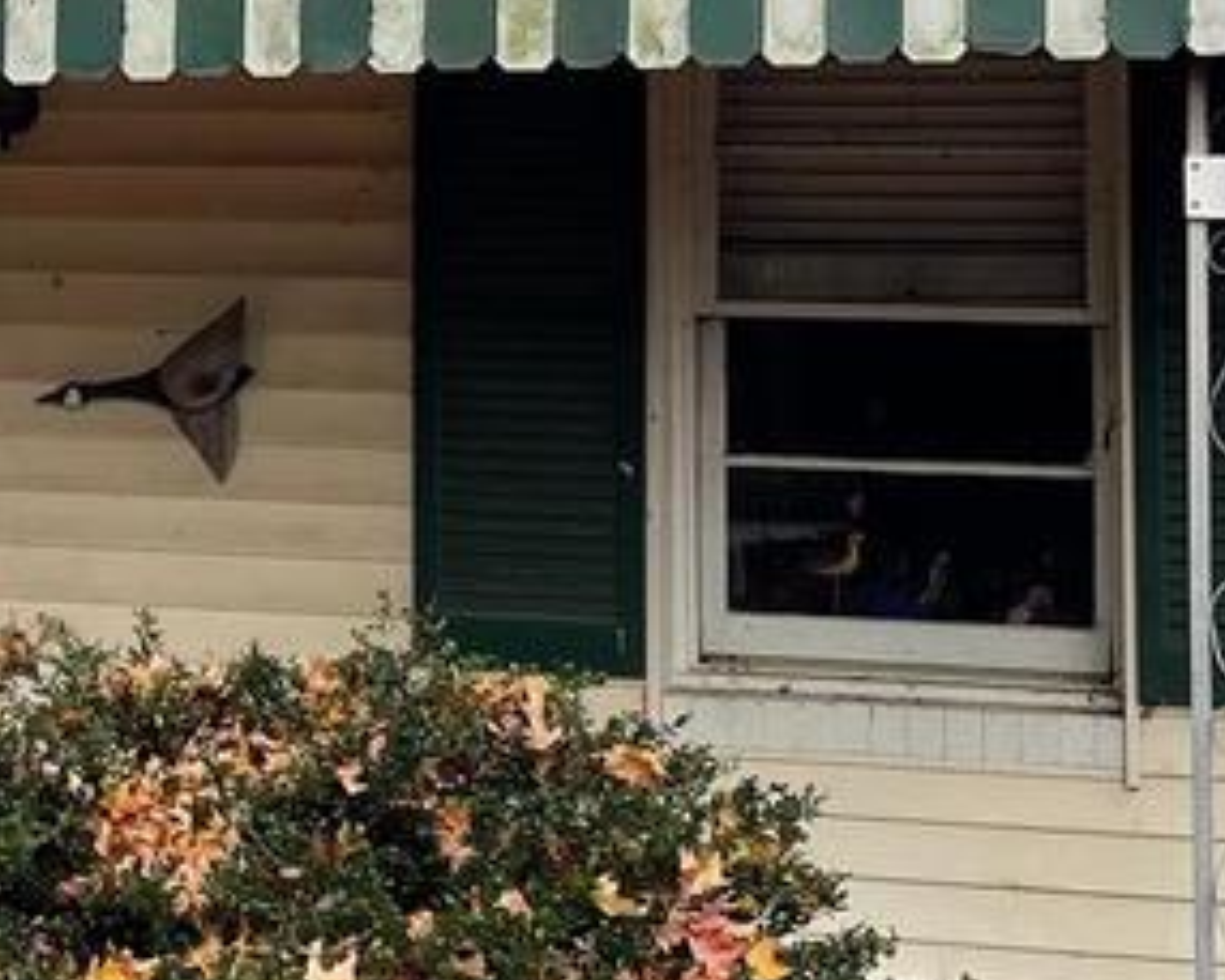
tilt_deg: +5.2
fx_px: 4461
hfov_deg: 14.9
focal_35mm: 123
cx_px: -415
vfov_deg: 12.4
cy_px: -64
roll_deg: -1.6
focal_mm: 5.1
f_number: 1.6
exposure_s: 1/1420
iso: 32
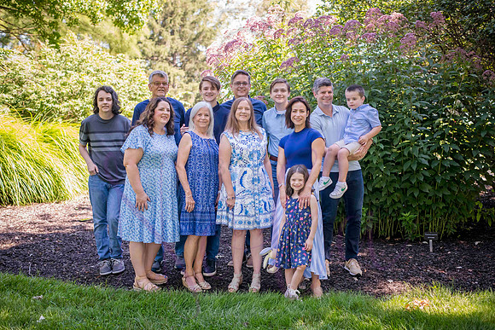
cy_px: 165
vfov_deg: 27.0
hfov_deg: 39.6
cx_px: 248
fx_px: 688
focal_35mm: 50
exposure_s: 1/320
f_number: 3.2
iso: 400
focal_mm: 50
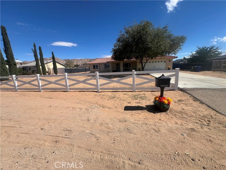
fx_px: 85
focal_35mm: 13
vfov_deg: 89.9
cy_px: 85
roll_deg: +2.4
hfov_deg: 106.2
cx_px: 113
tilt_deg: -10.1
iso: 32
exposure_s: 1/2273
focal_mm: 1.57
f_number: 1.8
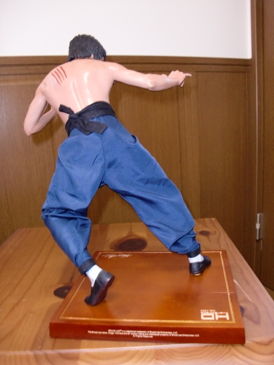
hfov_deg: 39.7
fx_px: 380
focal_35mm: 36
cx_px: 137
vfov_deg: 51.4
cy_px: 182
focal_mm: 6.3
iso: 400
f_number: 2.8
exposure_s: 1/30
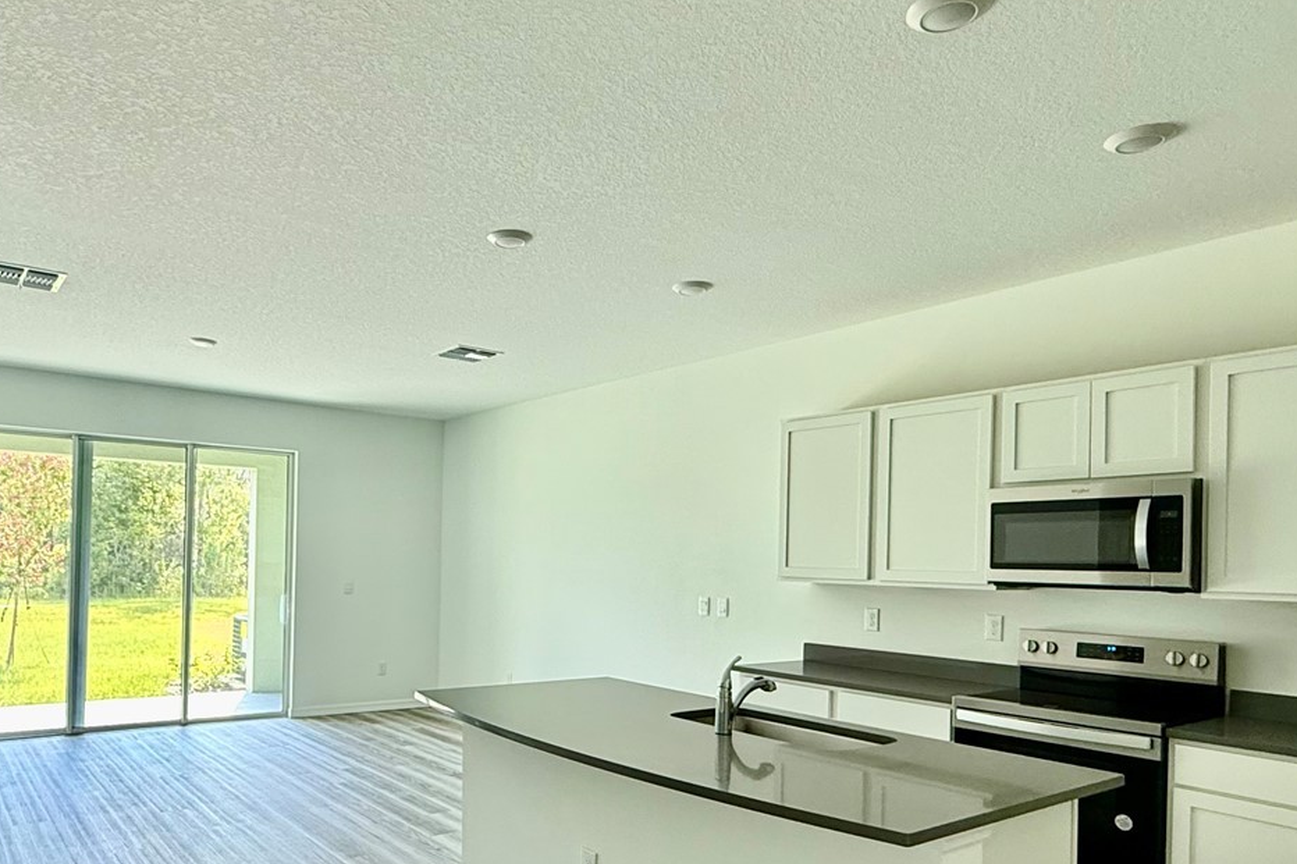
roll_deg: -1.3
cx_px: 515
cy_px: 555
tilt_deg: +1.4
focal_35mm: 25
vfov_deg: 50.6
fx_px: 900
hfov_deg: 70.7
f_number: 2.2
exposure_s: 1/60
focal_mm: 2.22
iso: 400
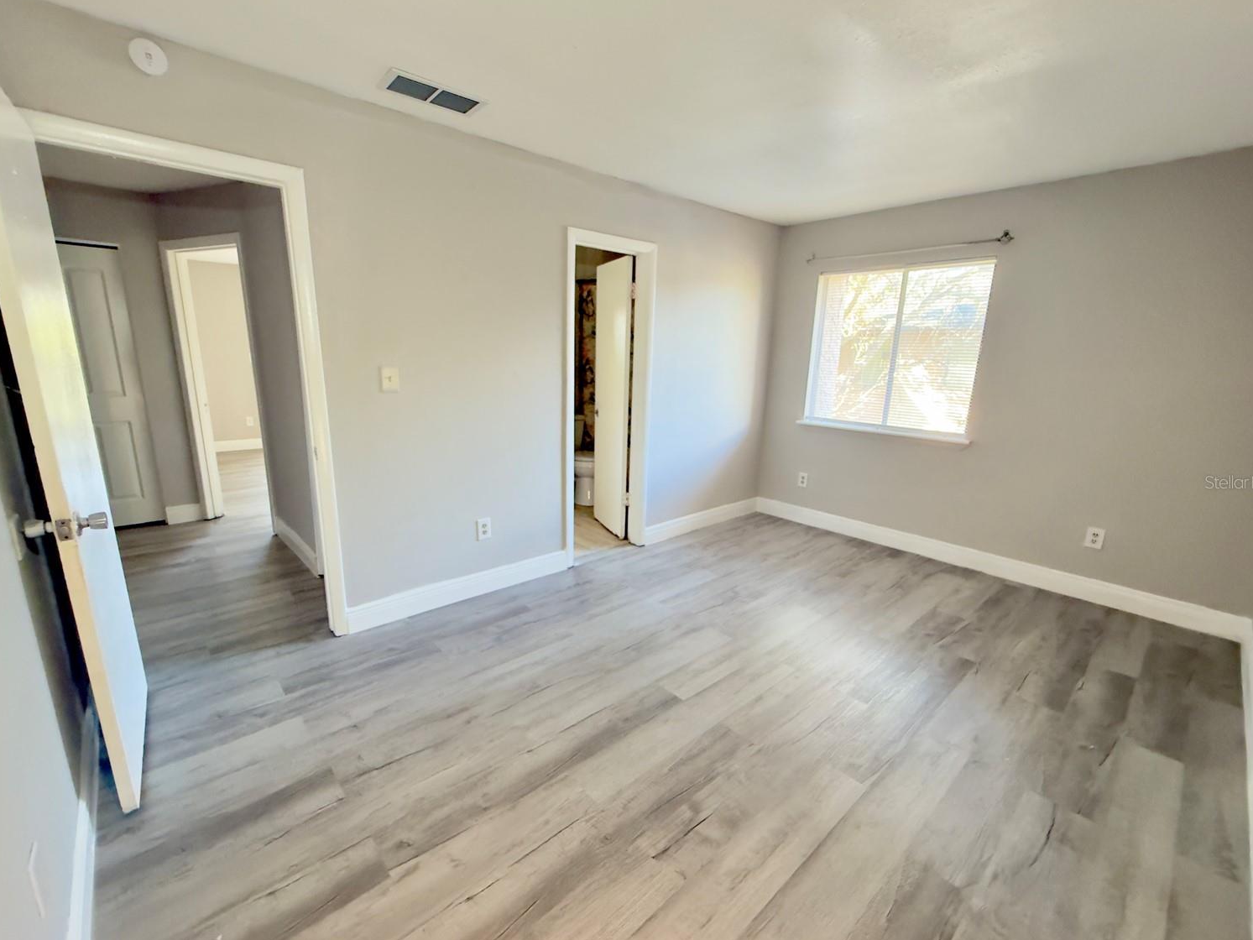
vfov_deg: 81.7
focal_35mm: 15
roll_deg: -0.2
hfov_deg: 98.2
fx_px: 543
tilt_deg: -13.1
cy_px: 482
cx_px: 613
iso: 640
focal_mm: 2.22
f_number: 2.2
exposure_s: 1/60
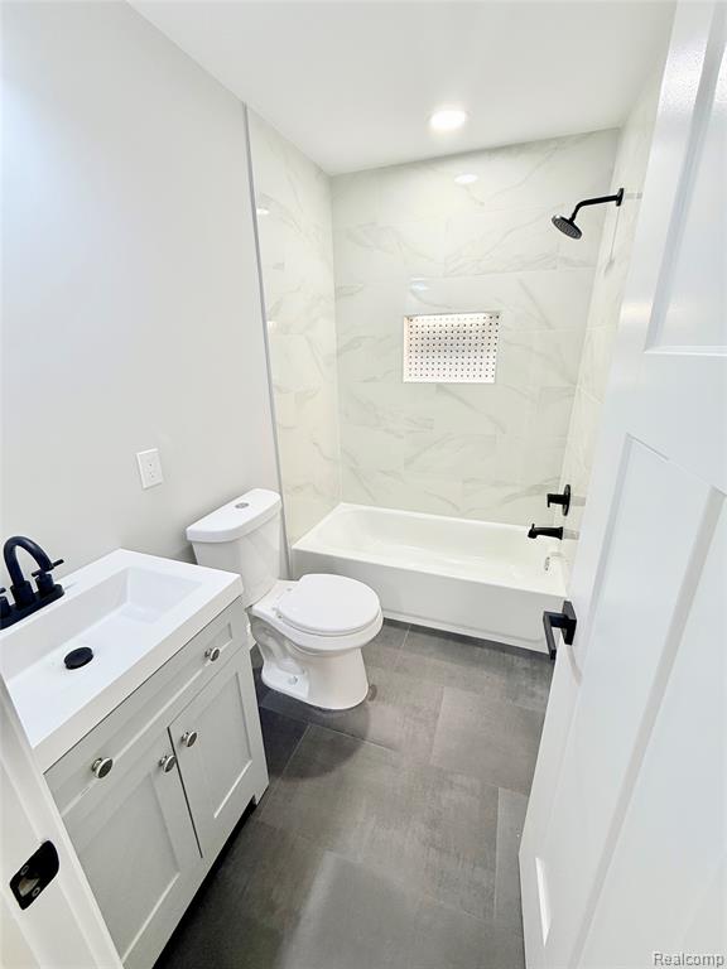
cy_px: 484
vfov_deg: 102.1
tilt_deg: -18.3
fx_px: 392
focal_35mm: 14
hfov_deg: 85.7
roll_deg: +0.6
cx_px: 364
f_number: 2.2
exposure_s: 1/120
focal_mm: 2.22
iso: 160
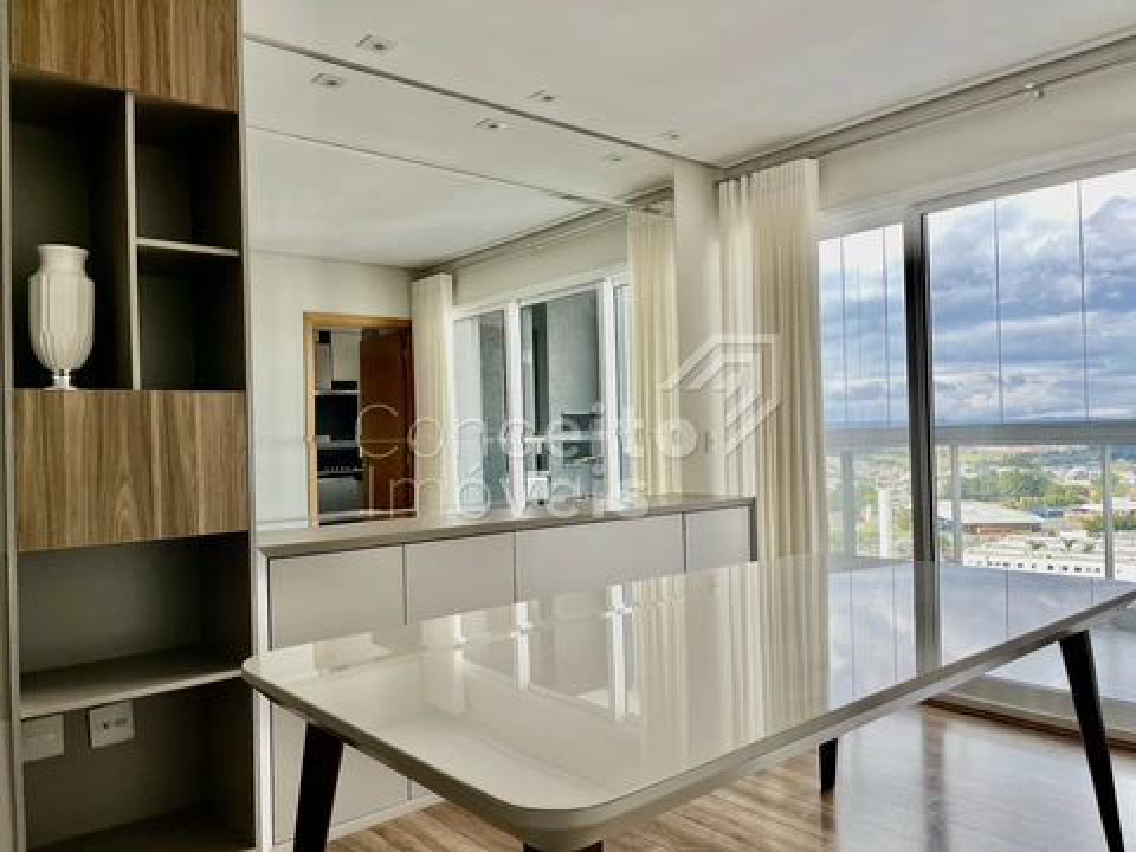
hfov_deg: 67.3
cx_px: 568
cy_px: 426
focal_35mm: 26
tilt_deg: +0.6
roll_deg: +1.7
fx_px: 853
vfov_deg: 53.1
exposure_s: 1/399
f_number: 1.6
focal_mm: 5.1
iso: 50
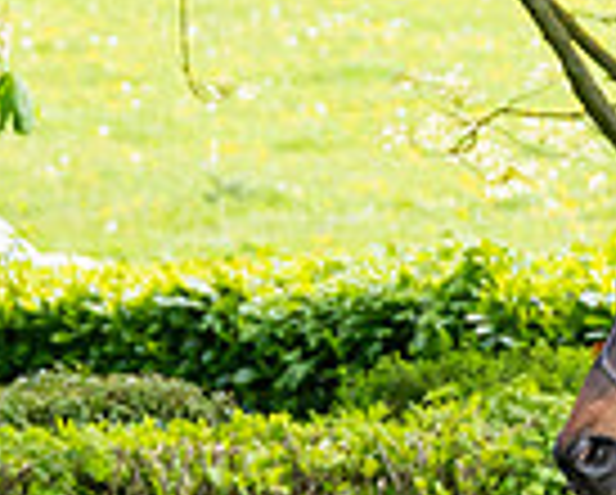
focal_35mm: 599
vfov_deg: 2.6
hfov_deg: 3.2
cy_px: 512
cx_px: 998
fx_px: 10936
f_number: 4
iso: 400
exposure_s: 1/1250
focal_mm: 98
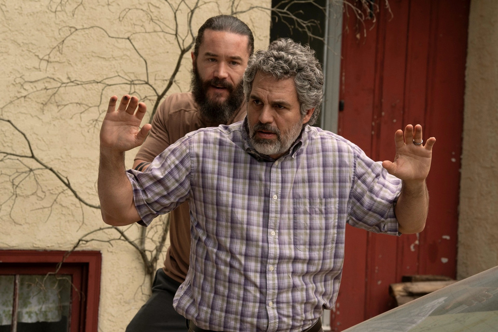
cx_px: 249
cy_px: 166
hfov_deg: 16.0
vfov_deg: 10.7
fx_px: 1770
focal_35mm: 128
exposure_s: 1/250
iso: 800
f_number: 11
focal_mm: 128
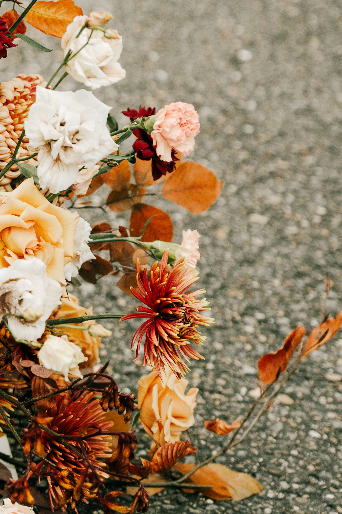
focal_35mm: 147
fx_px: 2095
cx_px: -141
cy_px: 196
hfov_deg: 9.1
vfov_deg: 14.0
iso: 160
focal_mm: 50
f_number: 2
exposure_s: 1/1600
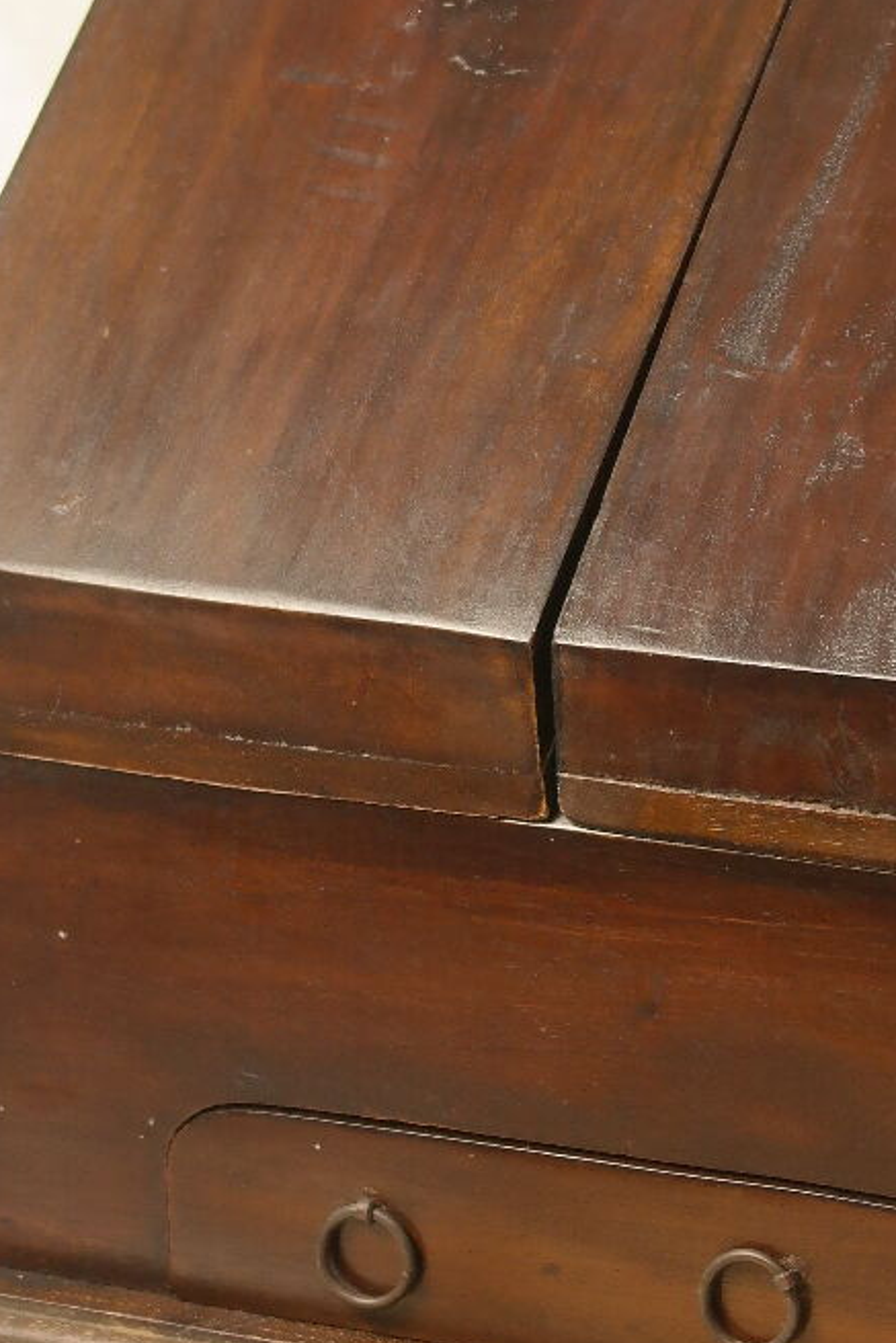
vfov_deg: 13.4
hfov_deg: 8.9
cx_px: 865
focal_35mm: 153
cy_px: 433
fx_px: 5709
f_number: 5.6
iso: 800
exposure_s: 1/30
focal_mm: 38
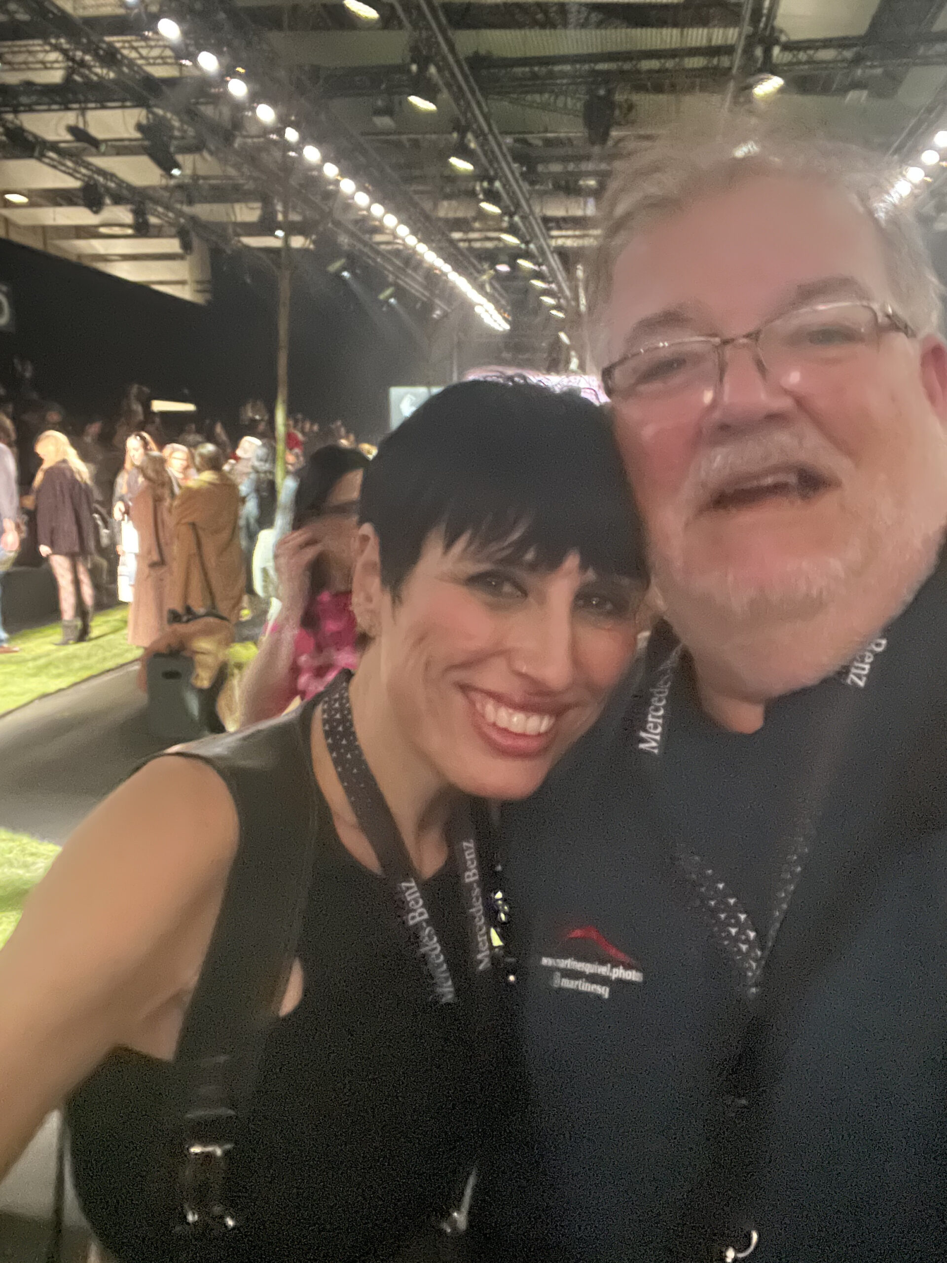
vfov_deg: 60.0
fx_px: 1094
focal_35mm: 30
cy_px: 632
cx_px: 474
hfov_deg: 46.8
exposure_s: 1/14
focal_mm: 2.71
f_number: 2.2
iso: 2500
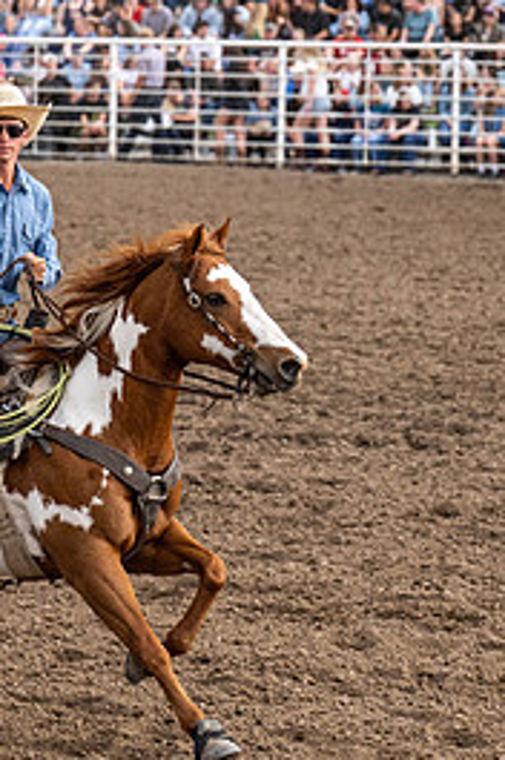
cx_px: 226
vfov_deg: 11.4
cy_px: 196
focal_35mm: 180
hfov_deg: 7.6
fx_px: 3797
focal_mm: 70
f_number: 2.8
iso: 1250
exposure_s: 1/10000
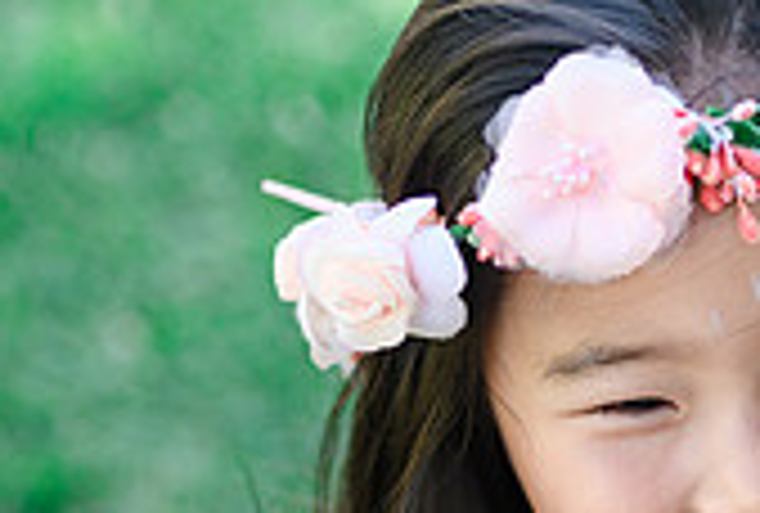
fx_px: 2627
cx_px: 714
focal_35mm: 124
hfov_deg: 16.2
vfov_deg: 10.8
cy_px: 730
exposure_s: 1/500
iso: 100
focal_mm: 35
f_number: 1.8
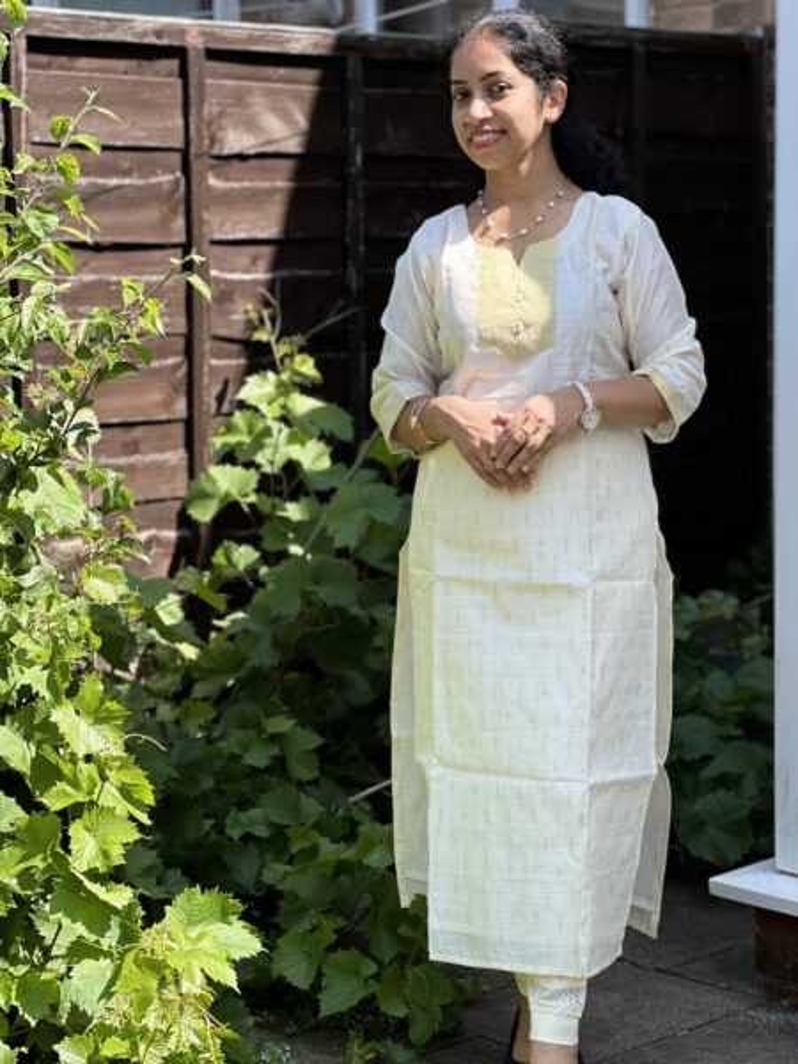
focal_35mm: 77
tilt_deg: -4.6
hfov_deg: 19.1
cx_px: 399
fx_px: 2367
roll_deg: +0.3
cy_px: 532
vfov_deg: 25.3
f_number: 2.8
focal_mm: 9
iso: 25
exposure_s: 1/189
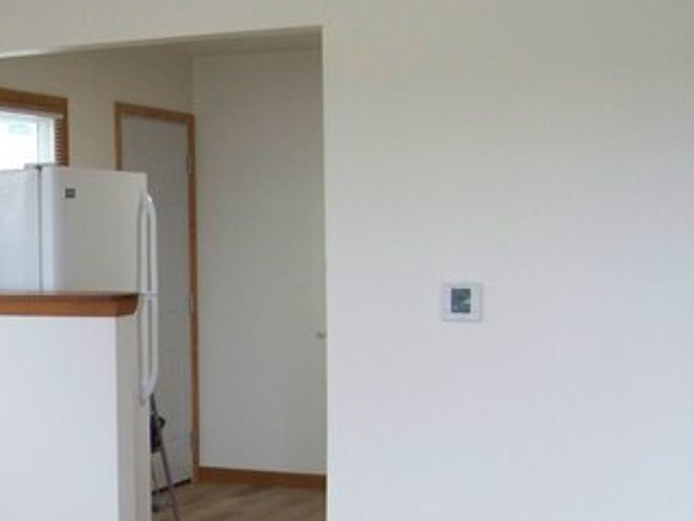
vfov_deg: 19.5
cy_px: 380
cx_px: 73
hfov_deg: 25.2
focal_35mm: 75
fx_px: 1504
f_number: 2.8
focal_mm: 5.85
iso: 192
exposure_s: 1/30
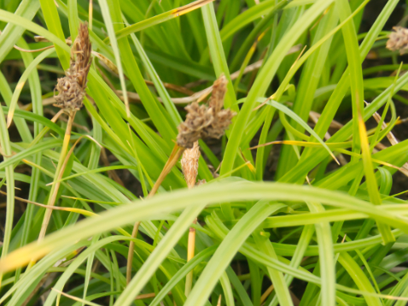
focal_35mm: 199
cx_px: 88
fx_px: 2347
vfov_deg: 7.4
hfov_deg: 9.9
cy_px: 205
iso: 1250
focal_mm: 55
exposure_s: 1/500
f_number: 9
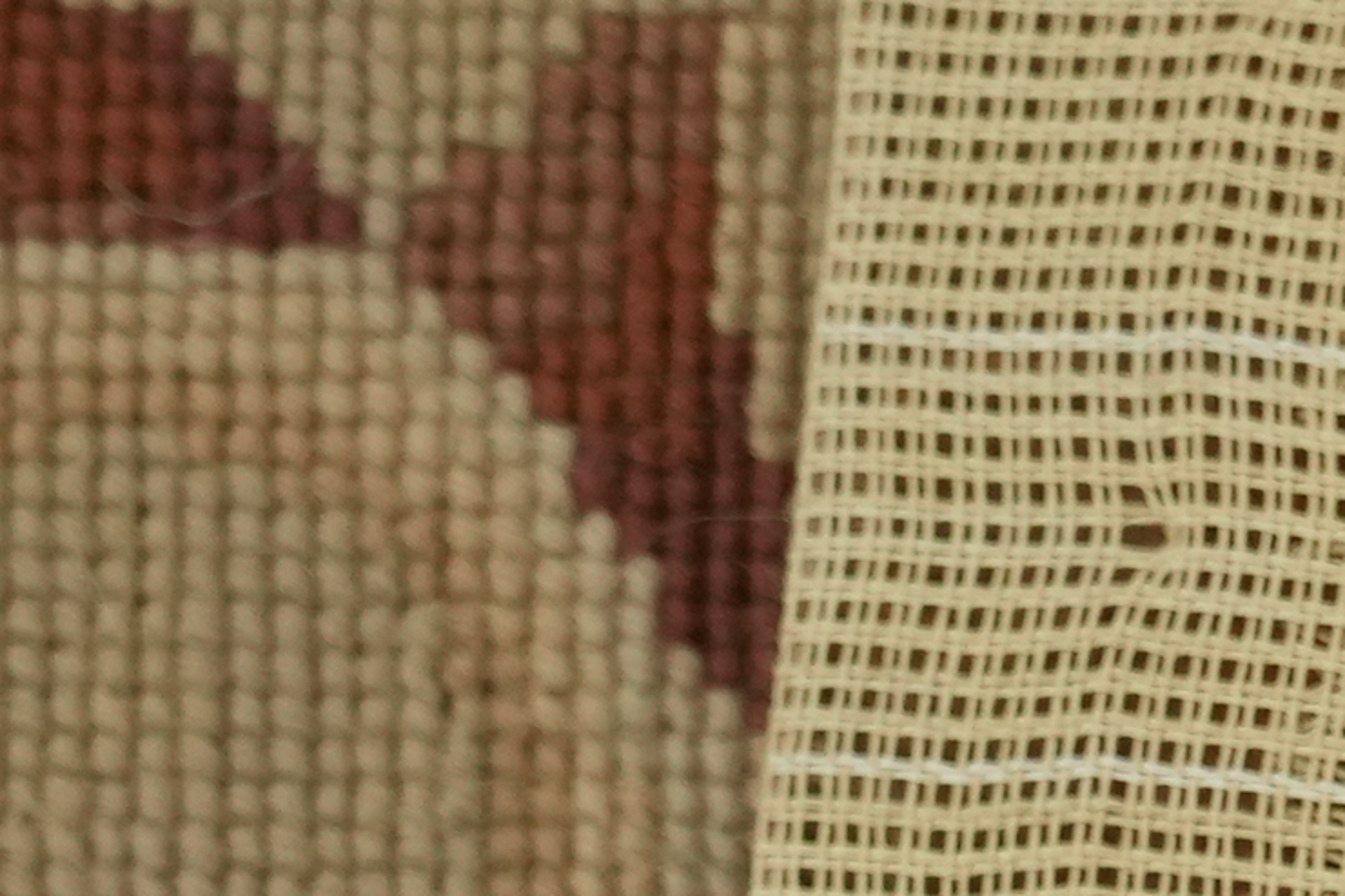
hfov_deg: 7.2
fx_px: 10535
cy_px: 1632
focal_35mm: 282
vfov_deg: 4.8
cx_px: 2055
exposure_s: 1/125
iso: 1600
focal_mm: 44
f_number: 3.2
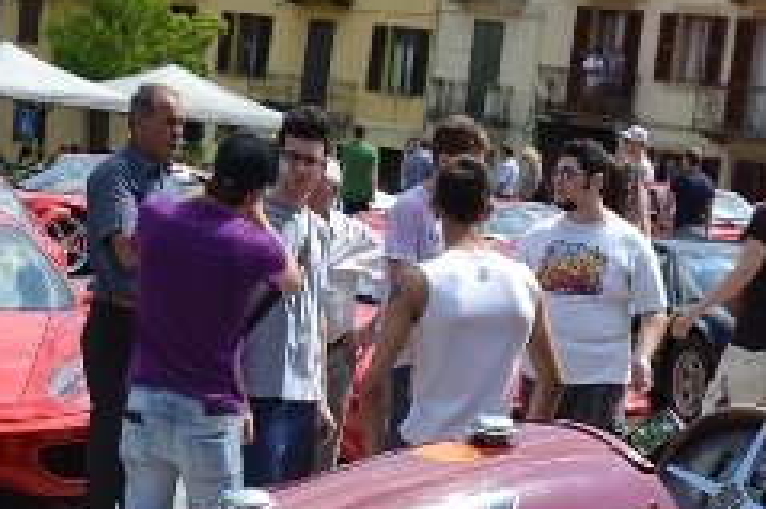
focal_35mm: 88
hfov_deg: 22.9
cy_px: 611
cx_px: 570
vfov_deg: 15.0
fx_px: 1871
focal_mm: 22
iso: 100
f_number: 8
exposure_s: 1/250
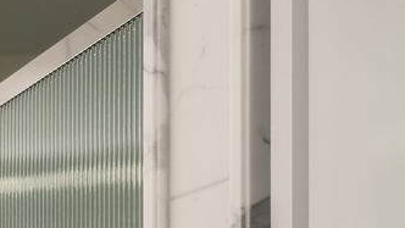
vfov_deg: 10.2
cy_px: 550
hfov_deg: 14.1
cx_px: -570
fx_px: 1106
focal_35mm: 103
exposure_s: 1/13
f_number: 16
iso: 640
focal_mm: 17
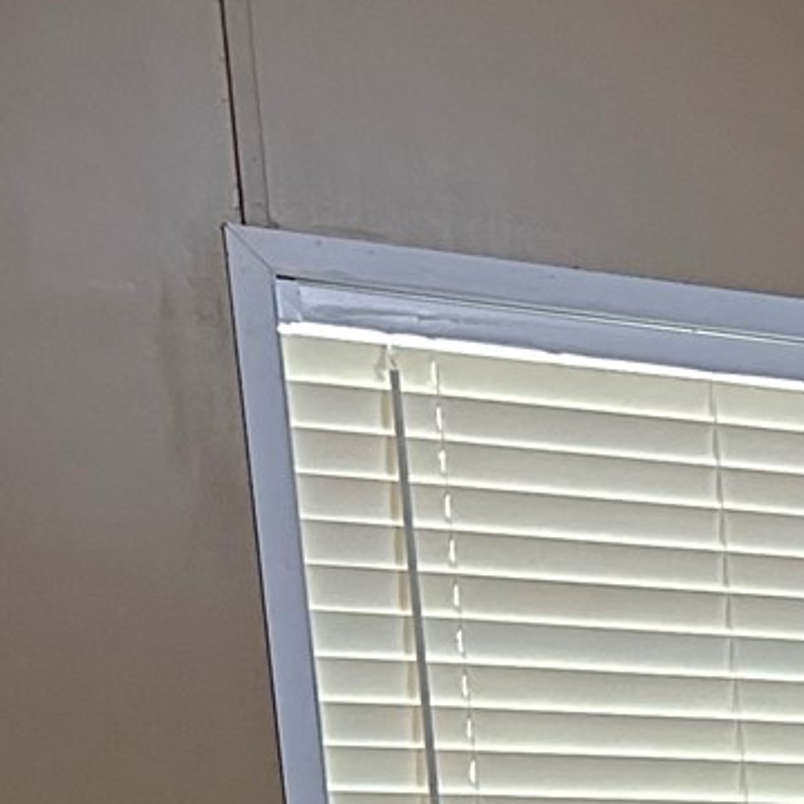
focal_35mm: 121
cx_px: 2038
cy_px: 1615
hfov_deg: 11.4
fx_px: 3180
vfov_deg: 12.6
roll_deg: -0.4
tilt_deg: -11.1
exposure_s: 1/60
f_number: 1.78
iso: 640
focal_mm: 6.86
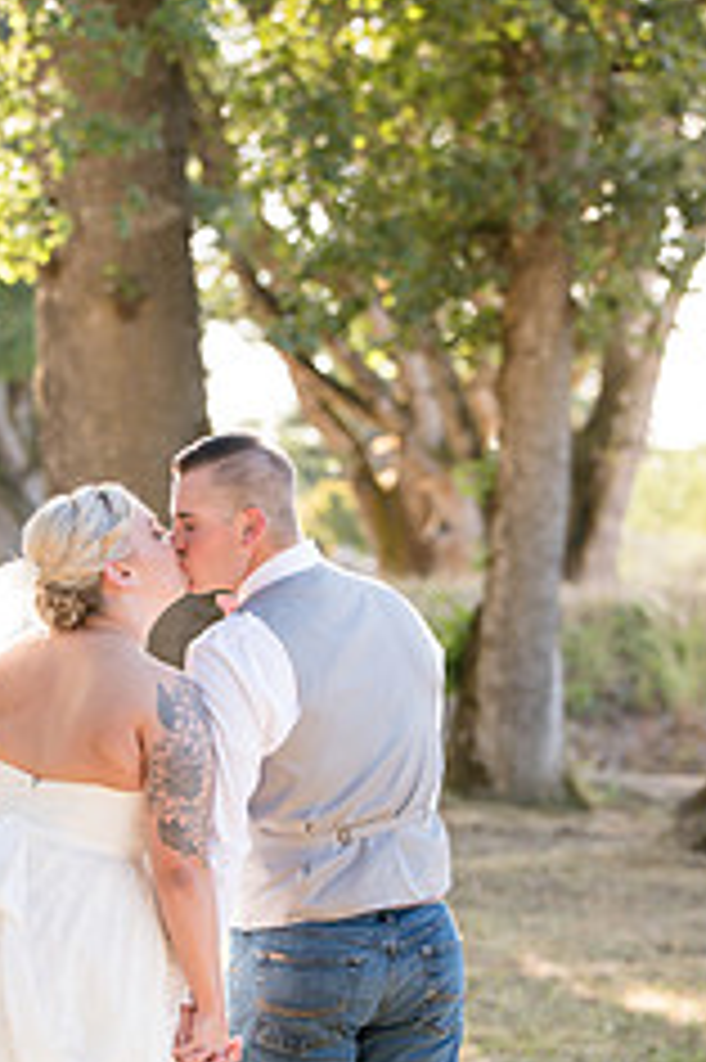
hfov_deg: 7.3
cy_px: 585
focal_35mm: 187
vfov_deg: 11.0
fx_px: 5509
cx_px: 184
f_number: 4
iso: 400
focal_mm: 98
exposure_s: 1/320
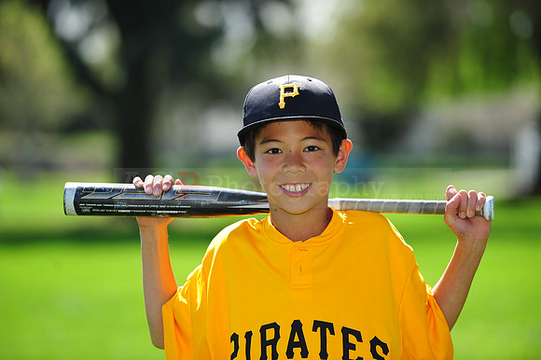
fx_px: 3004
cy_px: 180
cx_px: 270
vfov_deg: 6.9
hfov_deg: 10.3
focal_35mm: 200
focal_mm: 200
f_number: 4.5
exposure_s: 1/640
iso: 200
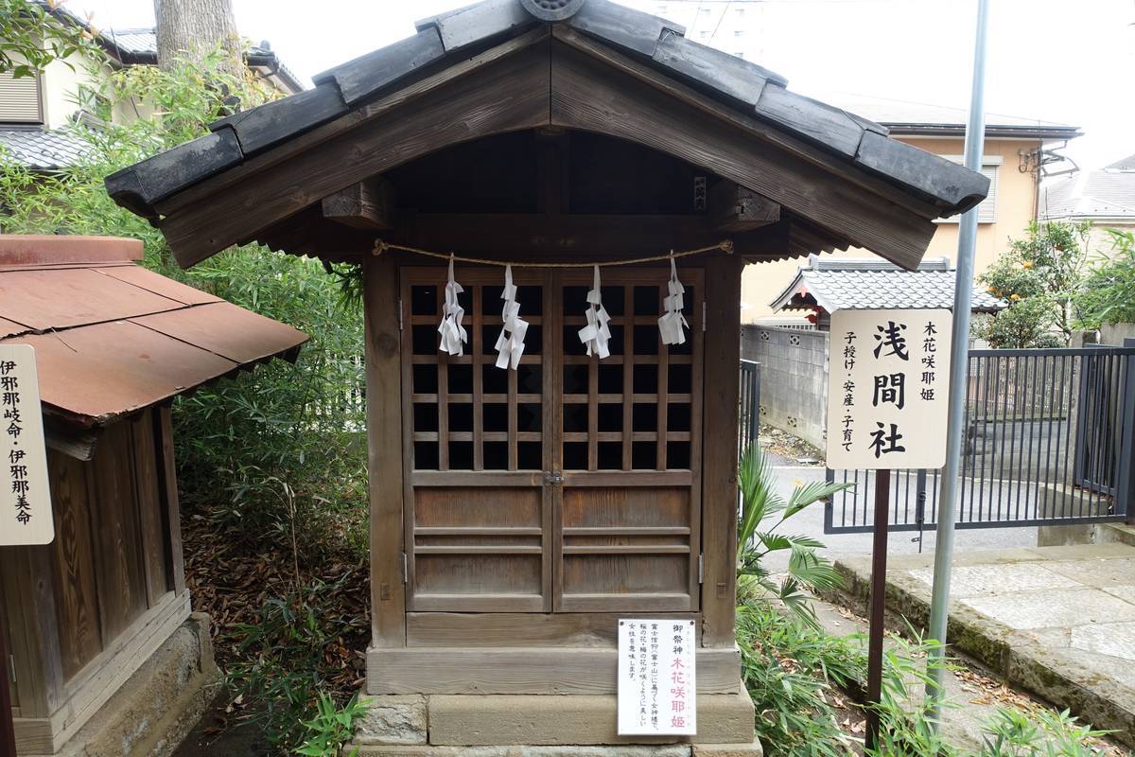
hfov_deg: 73.7
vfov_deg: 53.1
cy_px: 378
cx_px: 568
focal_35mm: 24
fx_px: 757
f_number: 4
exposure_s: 1/100
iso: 160
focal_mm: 8.8
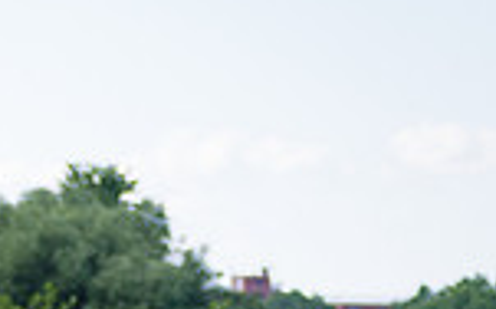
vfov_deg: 2.3
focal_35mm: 573
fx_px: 7737
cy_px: 458
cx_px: -324
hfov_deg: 3.7
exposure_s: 1/1000
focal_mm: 120
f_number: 2.8
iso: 200
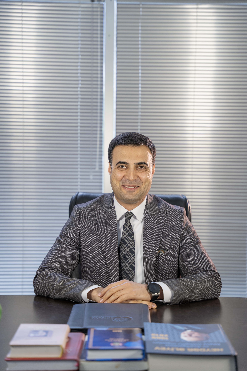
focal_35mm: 70
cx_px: 124
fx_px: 720
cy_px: 186
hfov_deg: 19.5
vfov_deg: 28.8
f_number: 2.8
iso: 160
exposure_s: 1/100
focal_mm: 70
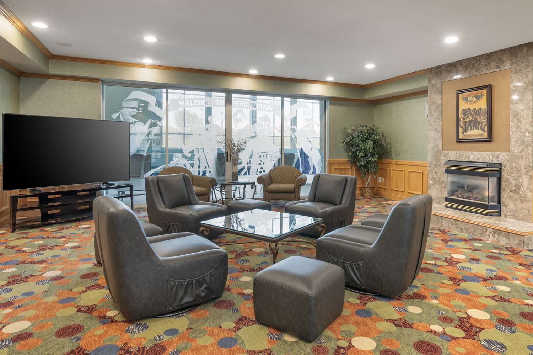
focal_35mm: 20
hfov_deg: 82.6
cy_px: 178
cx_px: 266
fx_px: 303
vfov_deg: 60.6
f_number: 10
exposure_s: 1/15
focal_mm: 20.5
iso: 200
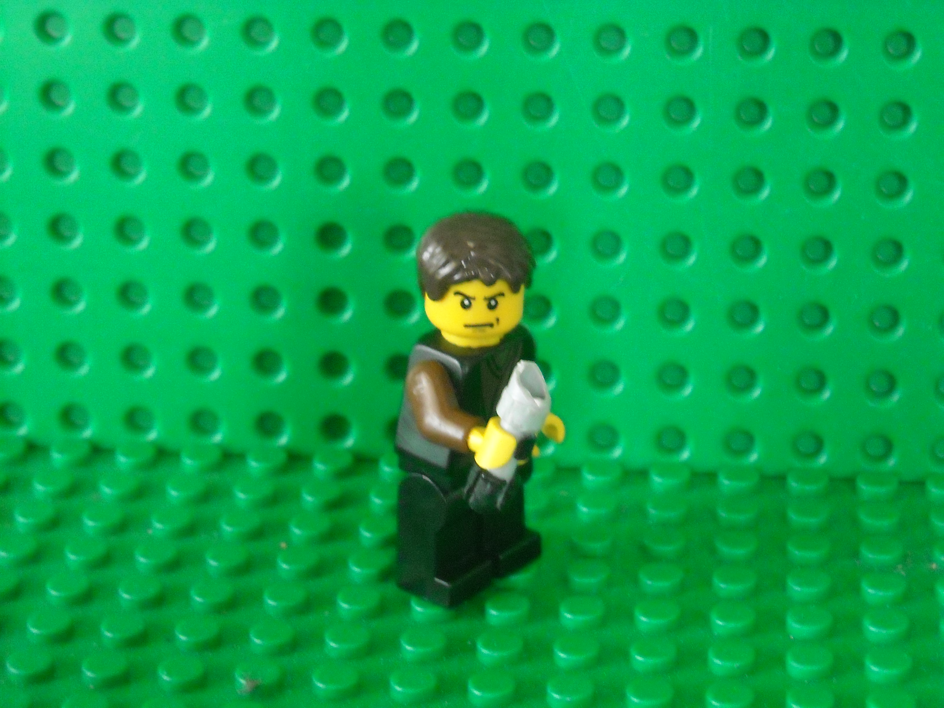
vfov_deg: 14.1
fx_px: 2863
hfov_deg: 18.7
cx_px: 472
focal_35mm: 105
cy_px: 354
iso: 800
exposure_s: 1/30
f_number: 4.7
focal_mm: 17.1
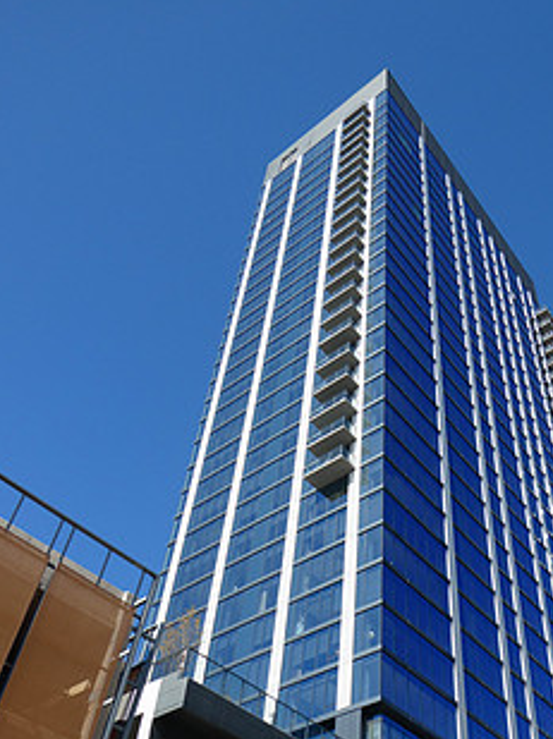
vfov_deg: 51.7
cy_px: 495
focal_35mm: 35
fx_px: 747
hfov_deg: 40.2
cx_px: 358
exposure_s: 1/800
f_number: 3.3
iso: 80
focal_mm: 4.3
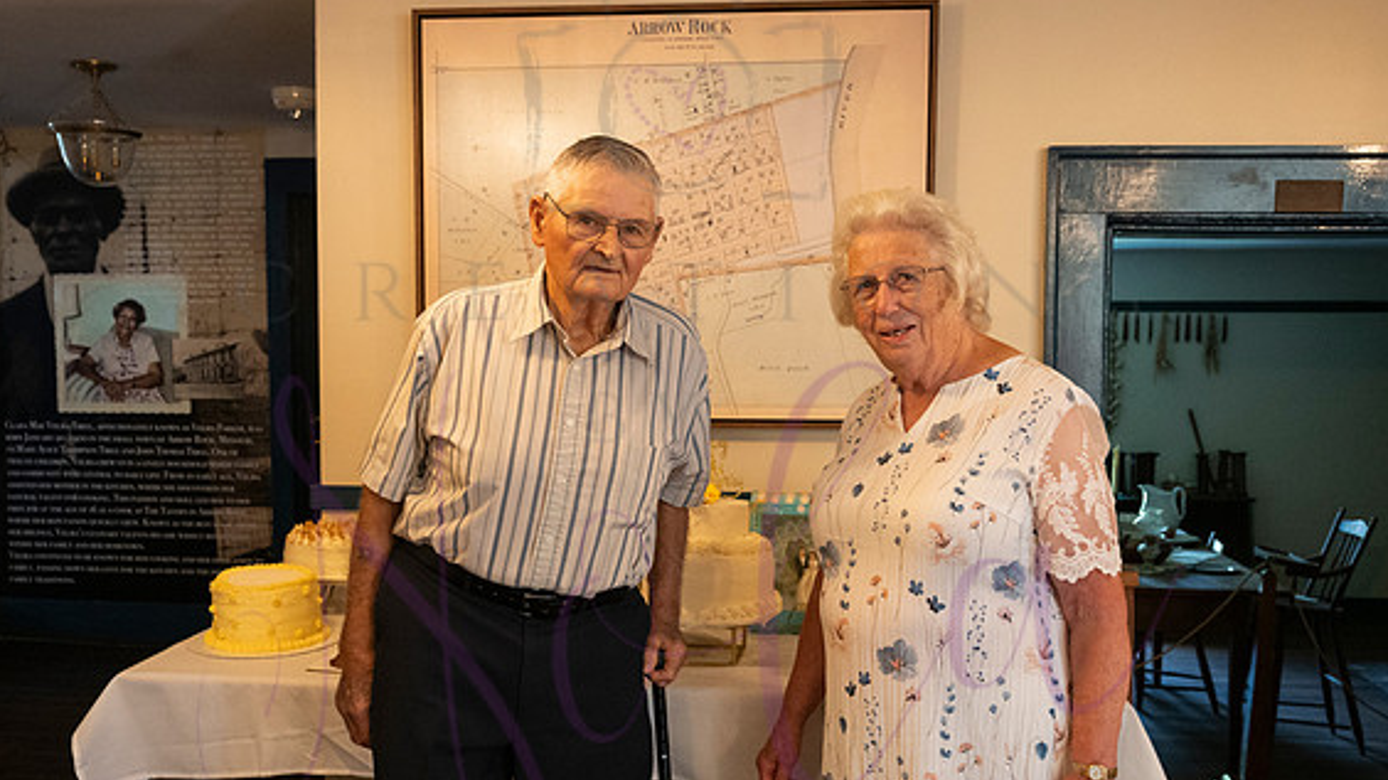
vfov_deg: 34.6
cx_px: 689
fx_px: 1251
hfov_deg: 58.0
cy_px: 412
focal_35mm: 34
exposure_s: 1/125
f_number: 6.3
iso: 6400
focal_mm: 31.5
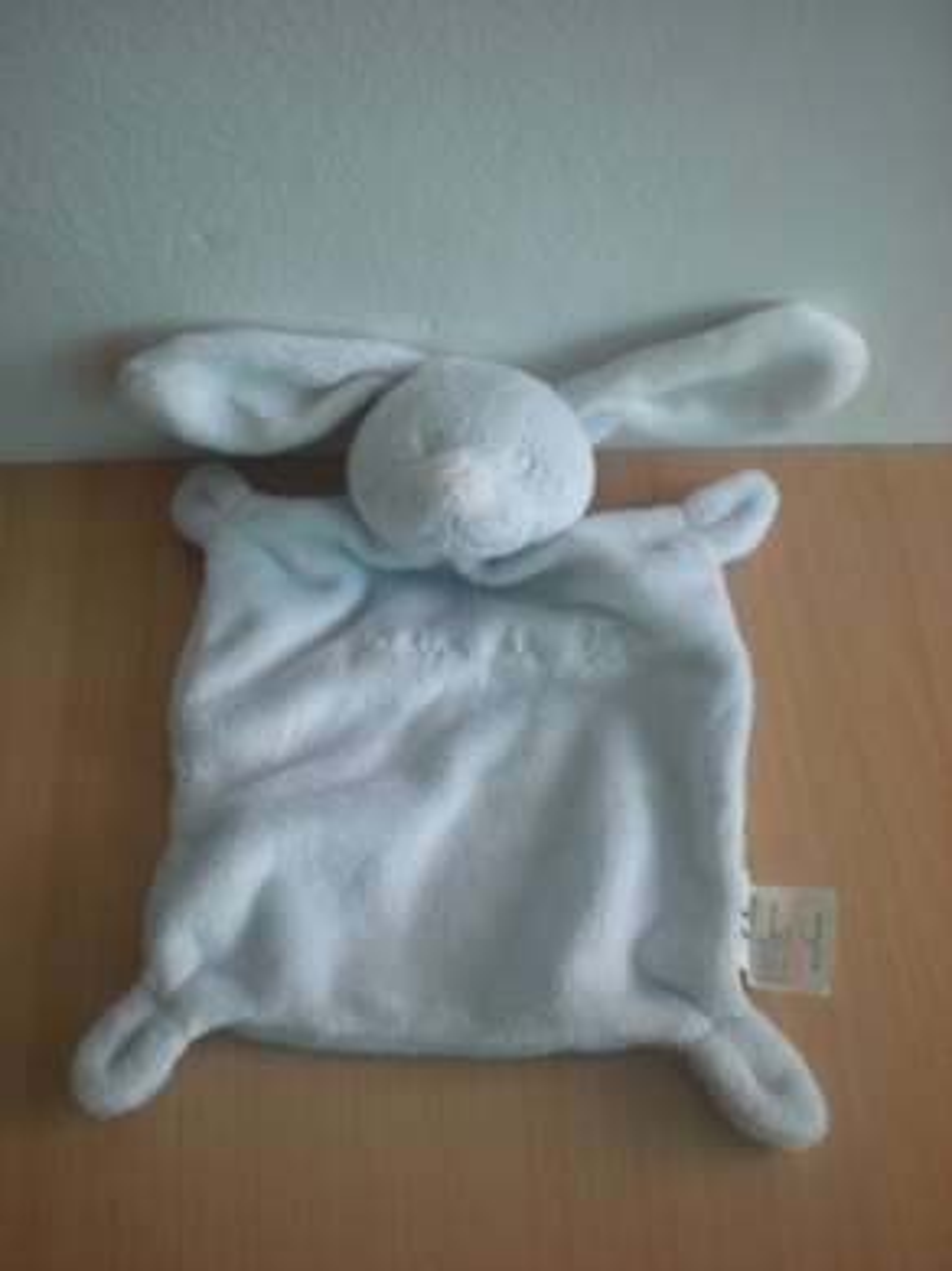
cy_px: 636
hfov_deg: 37.7
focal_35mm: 38
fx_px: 1395
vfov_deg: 49.0
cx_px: 476
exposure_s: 1/61
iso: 78
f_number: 3.1
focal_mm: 6.3
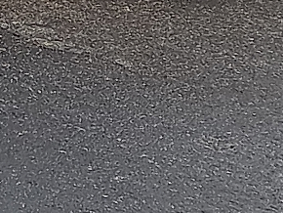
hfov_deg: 8.9
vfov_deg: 7.1
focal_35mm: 204
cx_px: -374
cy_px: -200
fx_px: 1669
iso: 25
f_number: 1.8
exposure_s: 1/345
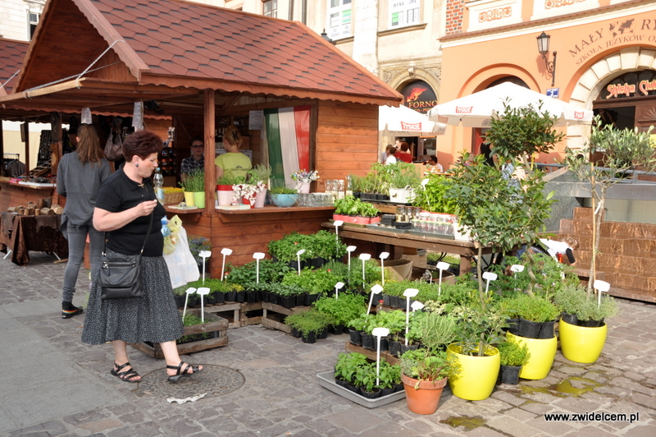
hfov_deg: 57.3
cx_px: 328
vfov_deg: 39.9
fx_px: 601
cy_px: 218
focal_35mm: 33
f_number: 8
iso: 200
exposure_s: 1/200
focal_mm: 22
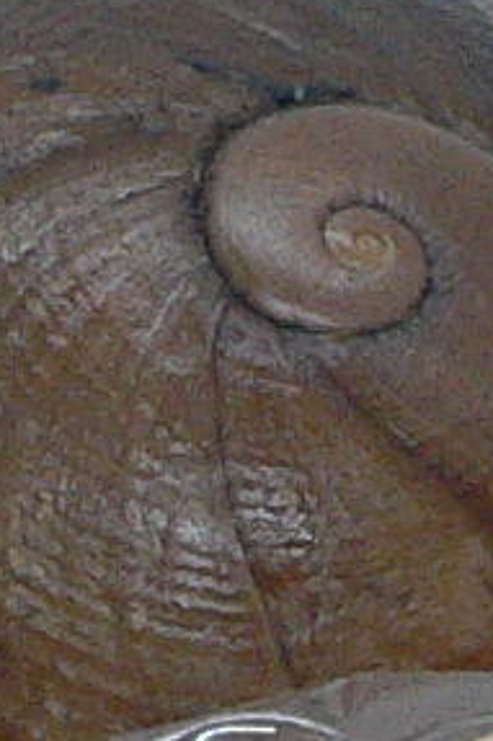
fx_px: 5265
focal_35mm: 256
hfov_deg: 5.4
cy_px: 1028
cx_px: 356
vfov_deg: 7.9
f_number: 2.8
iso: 200
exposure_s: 1/60
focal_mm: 4.6
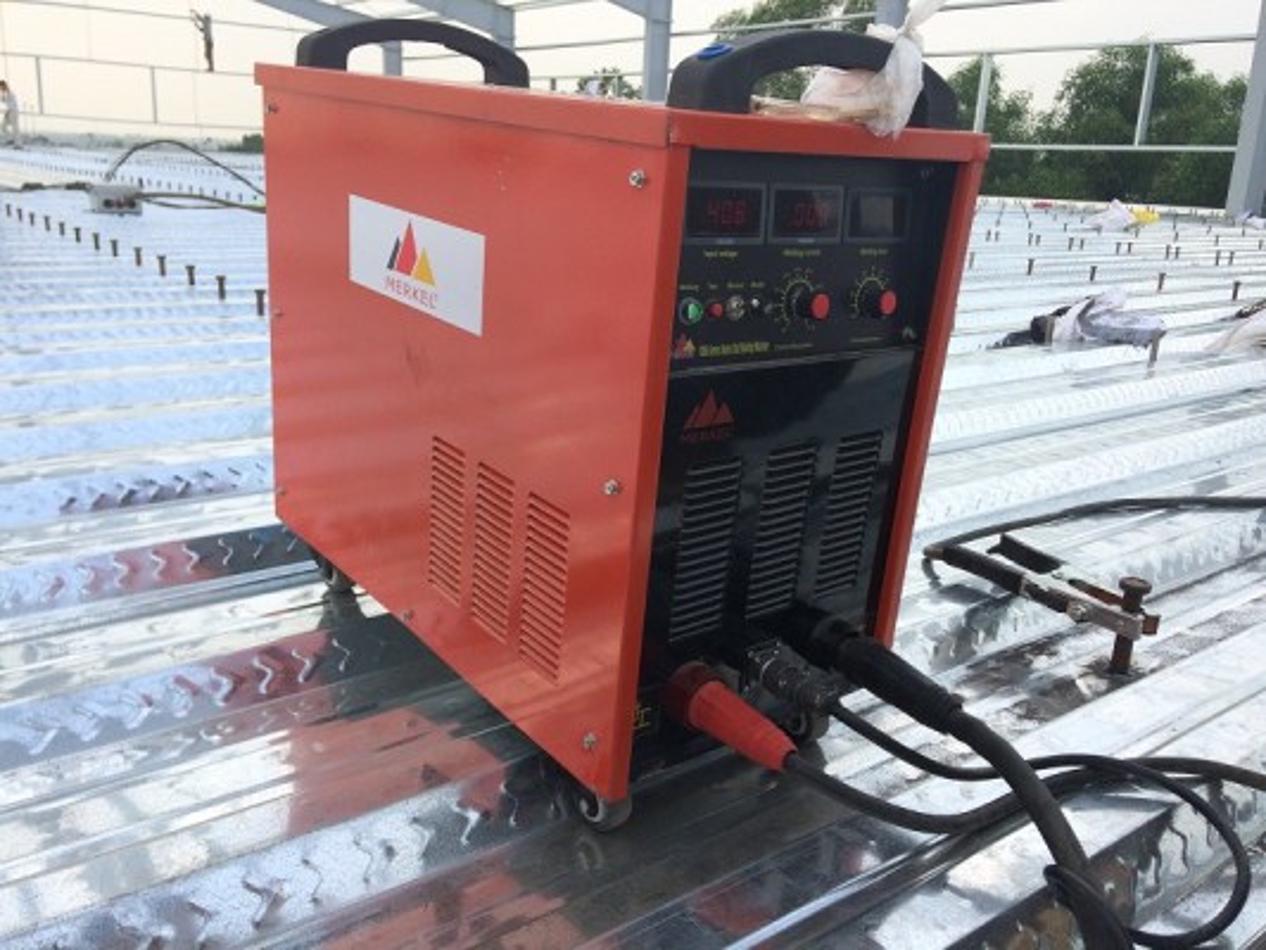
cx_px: 633
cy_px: 475
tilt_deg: -15.7
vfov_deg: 48.2
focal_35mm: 29
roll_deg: -2.5
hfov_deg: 61.6
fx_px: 1061
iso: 32
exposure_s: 1/760
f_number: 2.2
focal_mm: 4.15
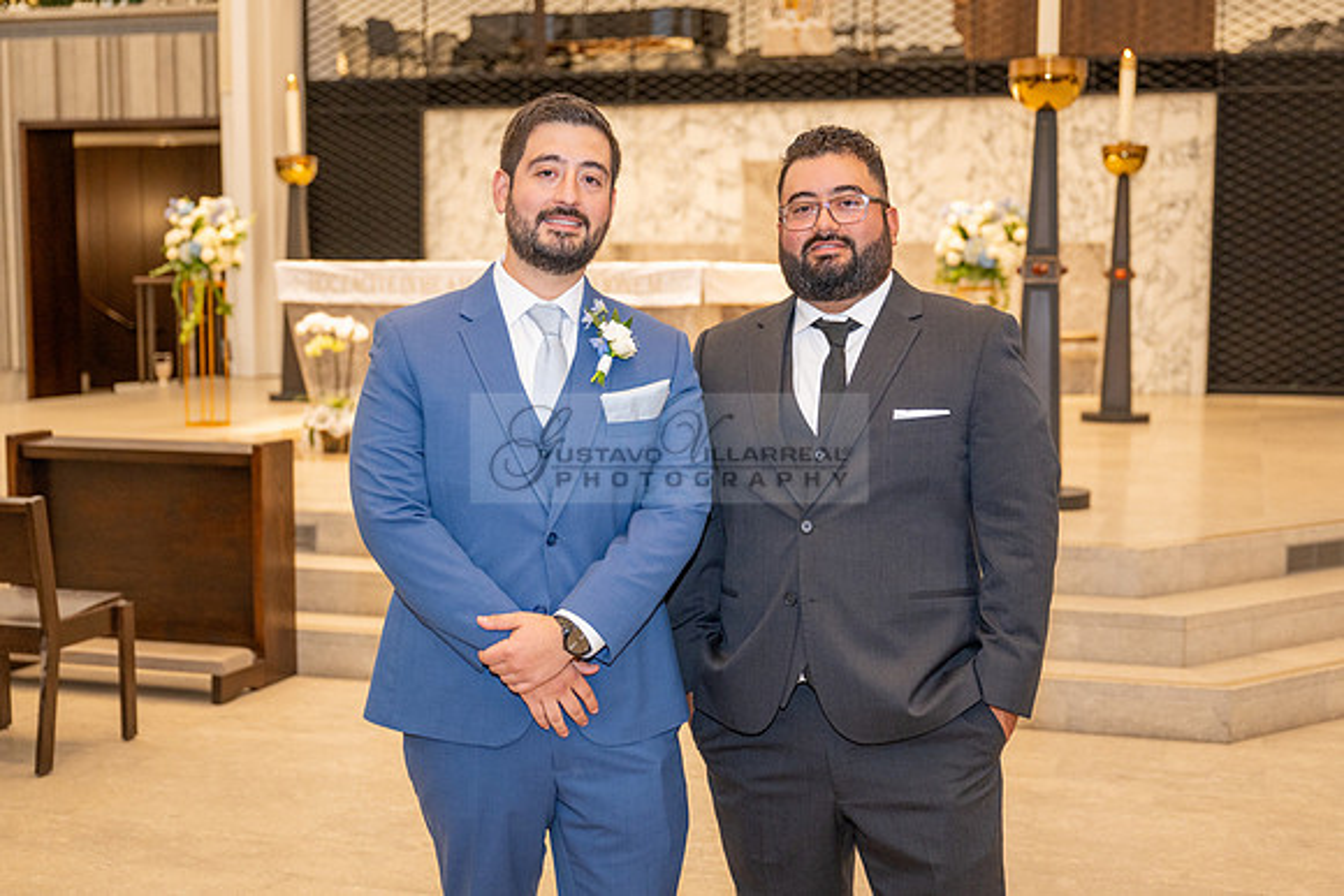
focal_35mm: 49
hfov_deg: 40.7
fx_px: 1813
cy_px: 490
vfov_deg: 27.8
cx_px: 672
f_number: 2.8
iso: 800
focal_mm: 42
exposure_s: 1/160
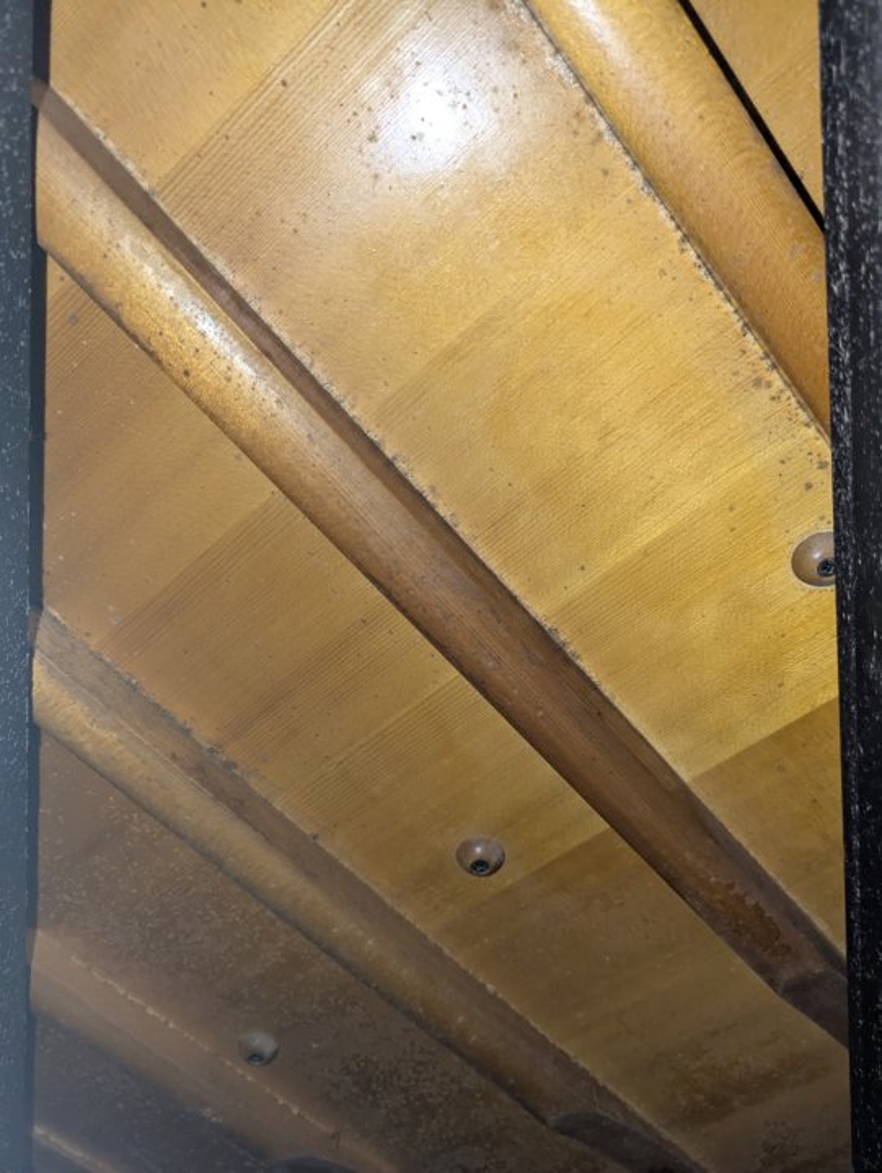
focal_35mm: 25
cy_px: 586
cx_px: 441
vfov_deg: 69.4
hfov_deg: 54.9
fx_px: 848
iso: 230
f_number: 1.89
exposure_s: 1/120
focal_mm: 5.43
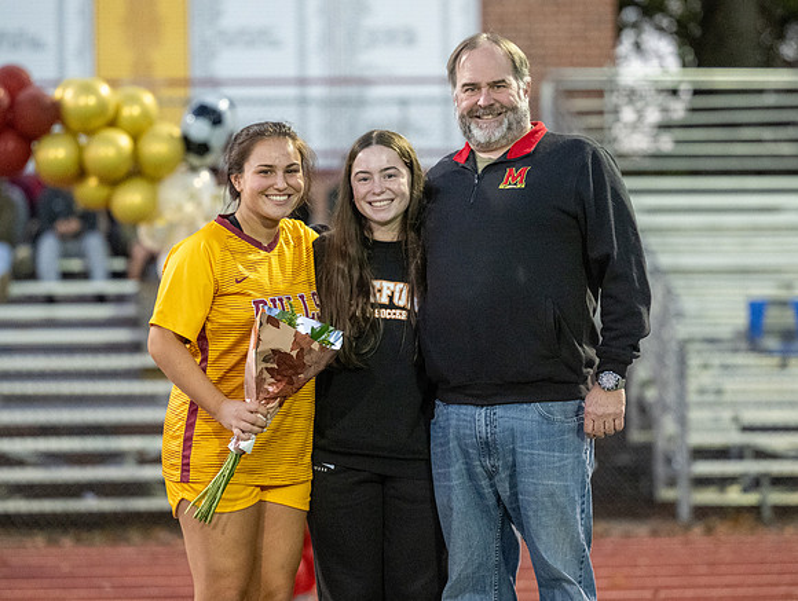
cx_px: 410
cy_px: 303
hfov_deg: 11.6
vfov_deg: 8.7
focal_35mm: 171
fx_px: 3940
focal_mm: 125
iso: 10000
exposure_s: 1/500
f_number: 2.8
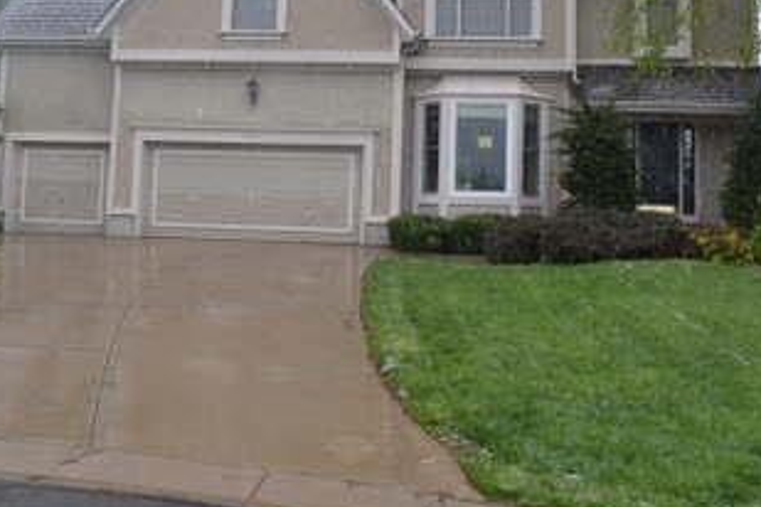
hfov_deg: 46.4
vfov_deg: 31.3
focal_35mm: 42
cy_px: 128
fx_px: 888
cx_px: 379
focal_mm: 18
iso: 280
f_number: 5.6
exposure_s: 1/125
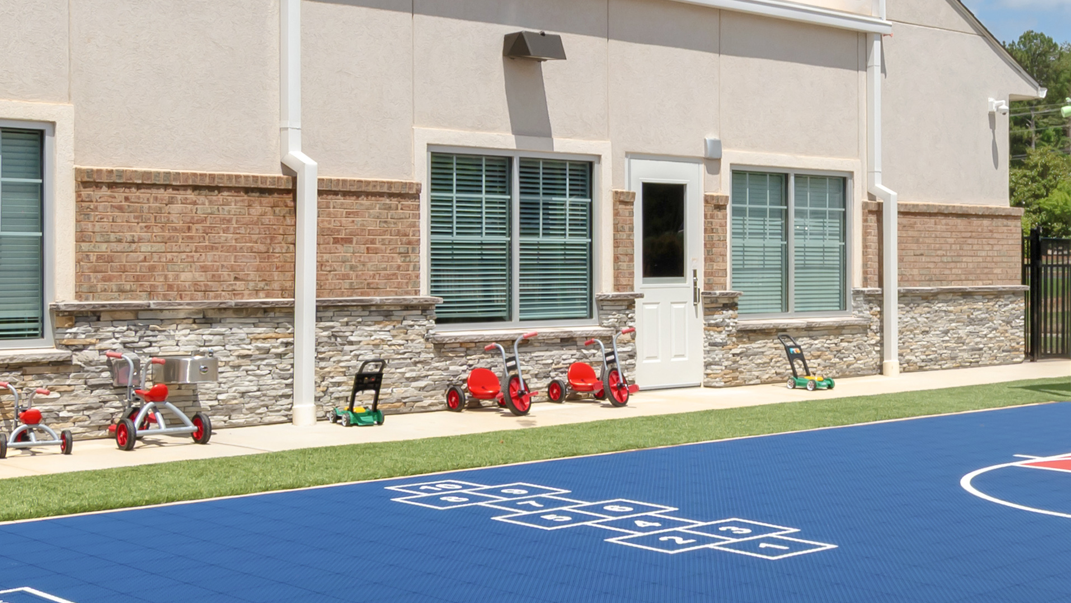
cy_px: 261
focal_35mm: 56
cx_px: 801
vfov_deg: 21.4
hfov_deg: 36.4
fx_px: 1590
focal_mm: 17
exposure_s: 1/1600
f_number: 11
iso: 200
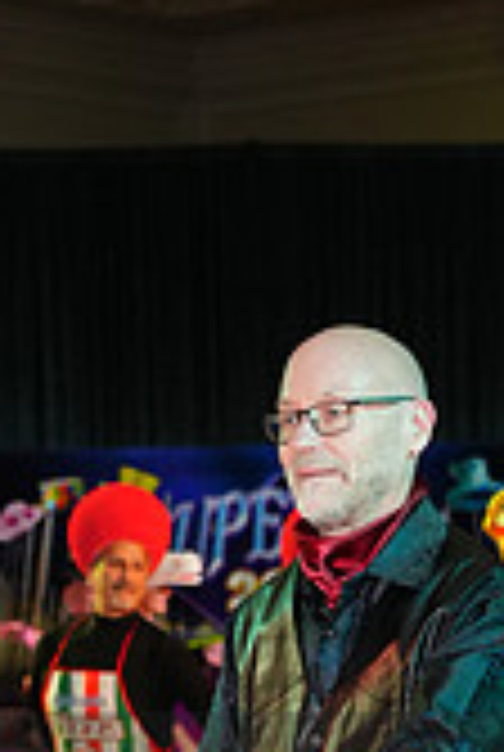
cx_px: 52
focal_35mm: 177
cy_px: 865
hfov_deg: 7.8
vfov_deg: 11.4
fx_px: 3701
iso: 1600
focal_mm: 51
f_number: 4
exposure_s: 1/250
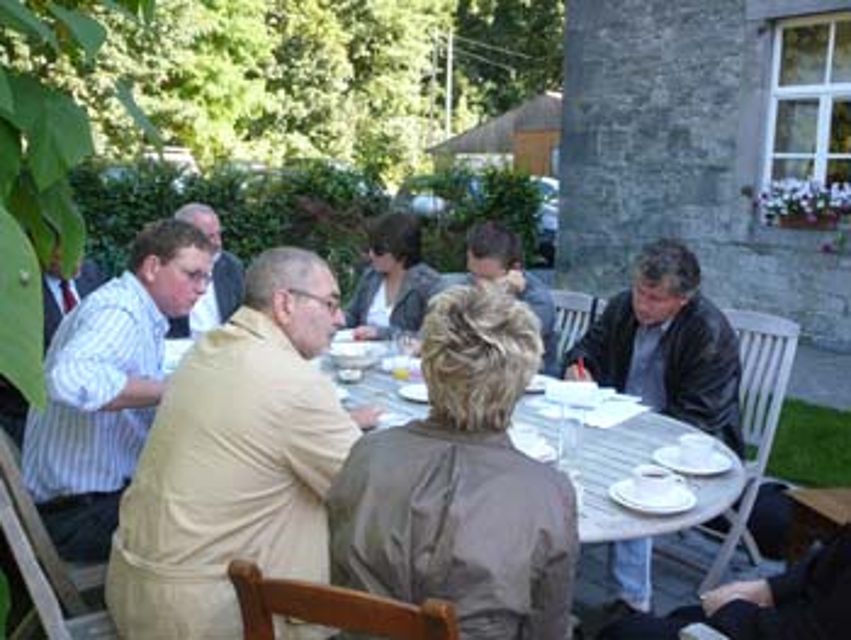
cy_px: 320
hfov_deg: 52.6
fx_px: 861
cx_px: 426
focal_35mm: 35
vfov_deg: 40.7
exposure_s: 1/80
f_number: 2.8
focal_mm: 5.2
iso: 80
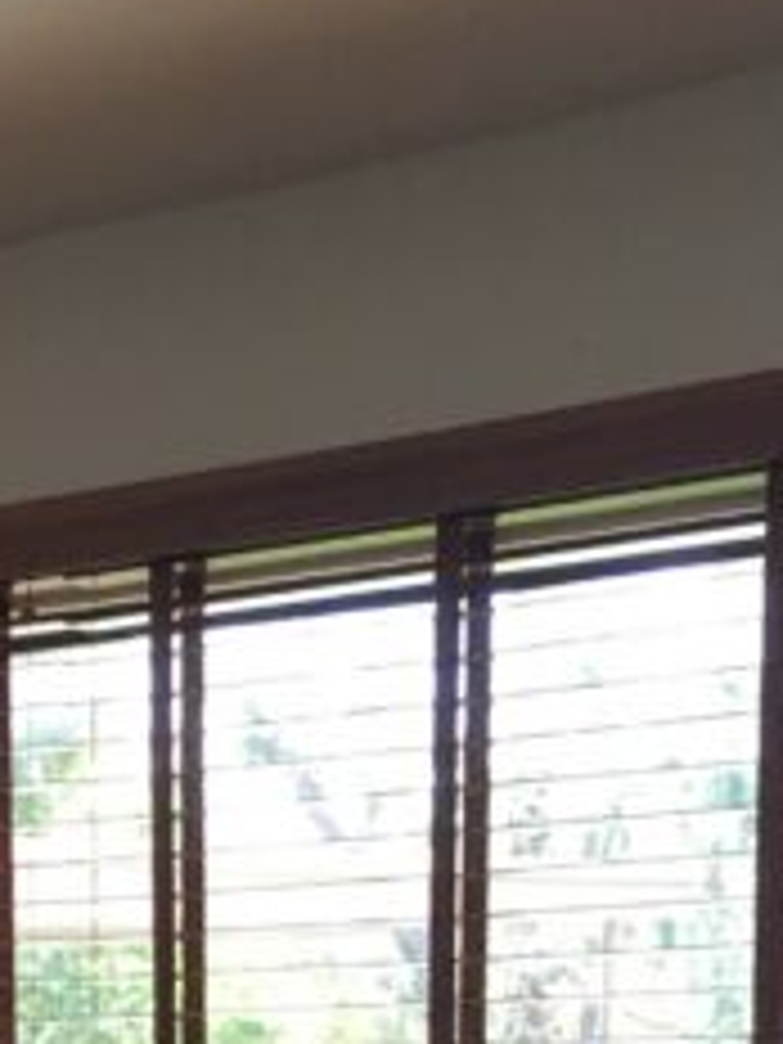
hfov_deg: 11.4
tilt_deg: -11.1
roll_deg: +2.1
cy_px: 1881
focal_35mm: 128
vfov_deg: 13.7
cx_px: -45
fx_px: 3860
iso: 25
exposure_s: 1/30
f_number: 2.2
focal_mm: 4.15
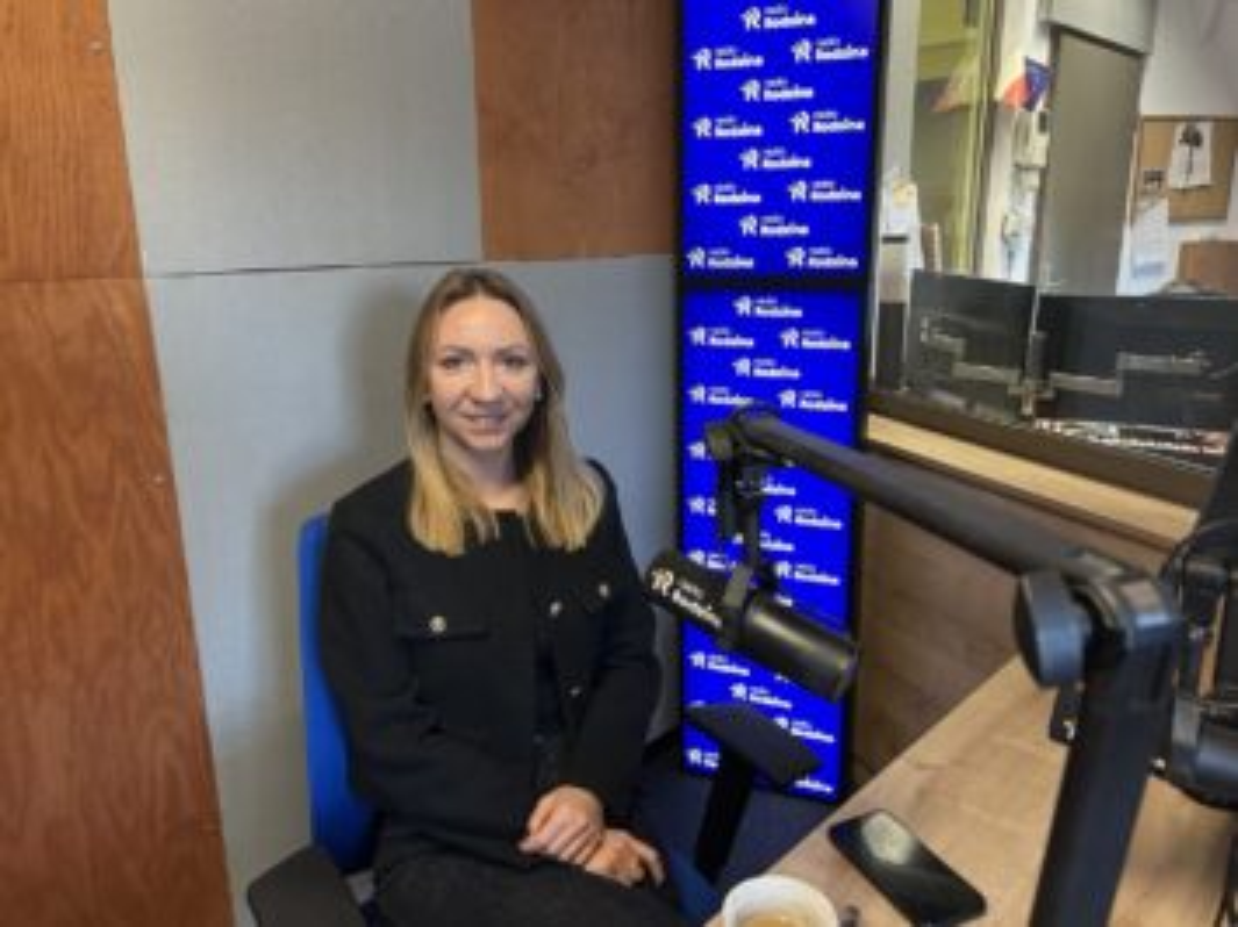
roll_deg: +0.7
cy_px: 464
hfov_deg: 67.3
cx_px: 619
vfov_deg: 53.0
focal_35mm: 26
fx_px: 930
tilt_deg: -15.5
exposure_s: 1/50
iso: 250
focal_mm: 5.7
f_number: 1.5
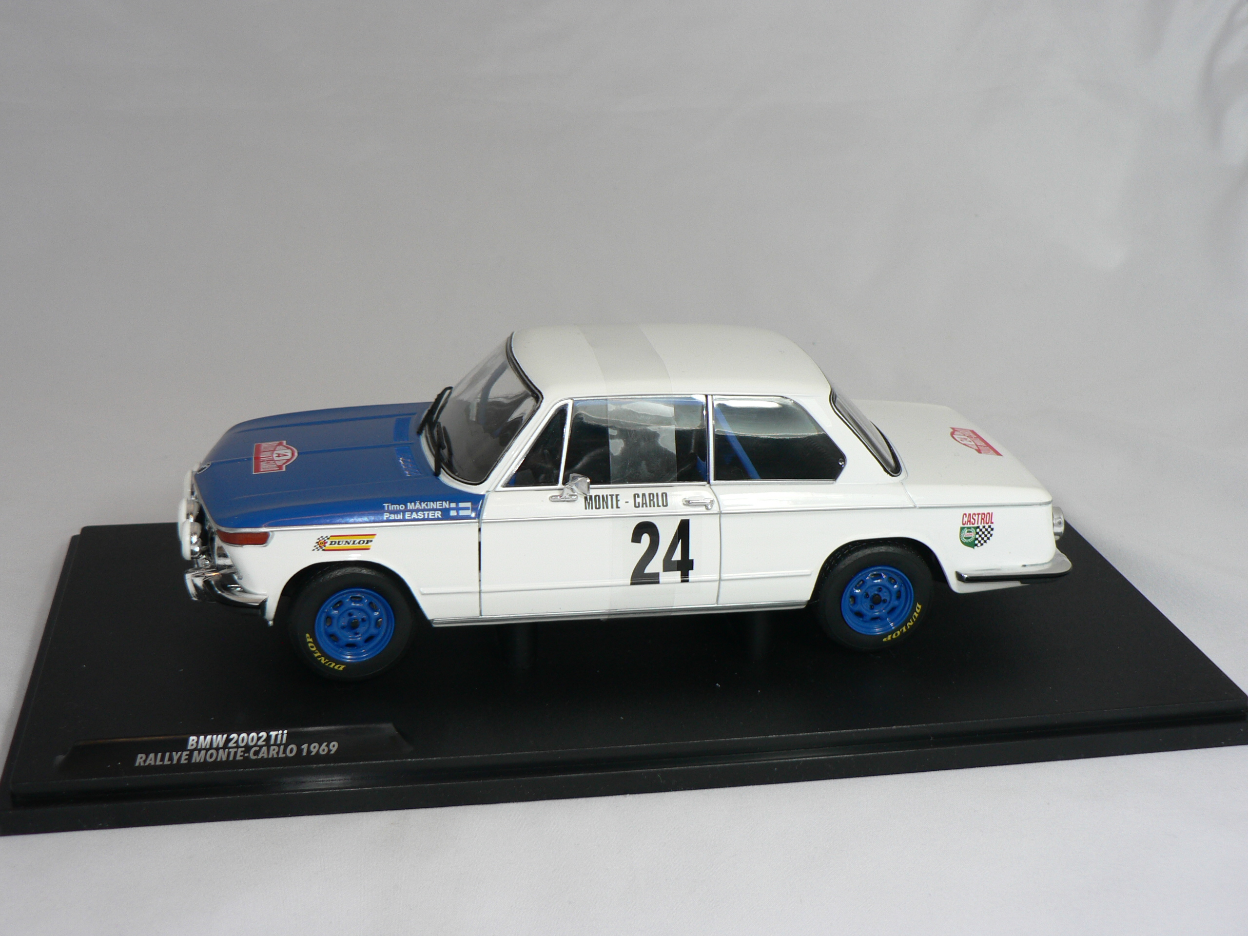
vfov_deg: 29.7
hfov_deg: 38.9
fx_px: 1767
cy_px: 468
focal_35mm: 49
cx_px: 624
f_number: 2.8
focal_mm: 8.1
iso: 80
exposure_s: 1/60
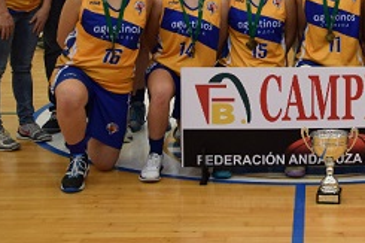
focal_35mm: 93
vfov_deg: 14.3
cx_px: 375
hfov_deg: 21.0
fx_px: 945
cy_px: -24
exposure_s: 1/60
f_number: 4
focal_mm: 25
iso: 400
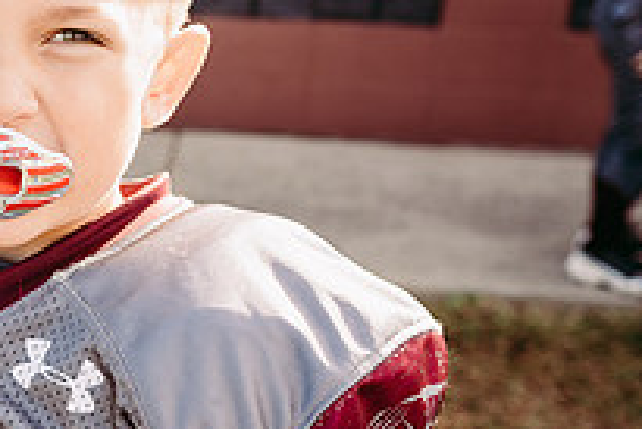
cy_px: 230
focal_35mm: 68
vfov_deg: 20.0
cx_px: -81
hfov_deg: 27.0
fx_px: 1213
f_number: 3.5
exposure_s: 1/400
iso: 160
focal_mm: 24
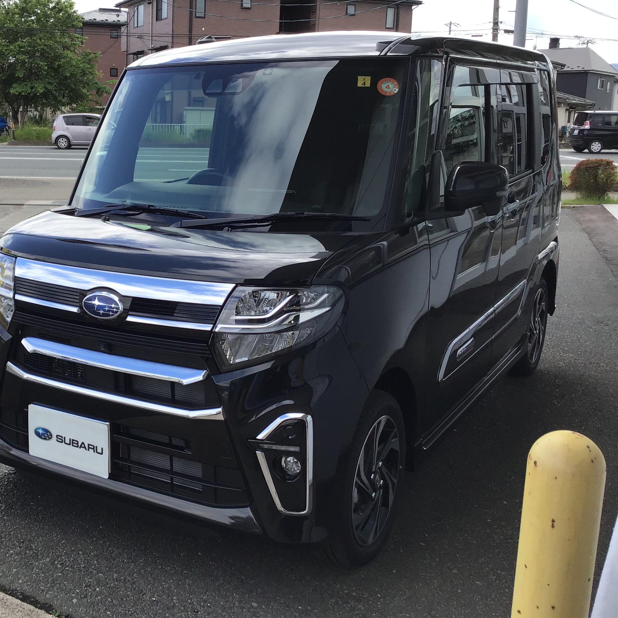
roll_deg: -1.4
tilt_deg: -10.8
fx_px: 848
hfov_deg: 39.0
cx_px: 154
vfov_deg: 40.0
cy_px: 284
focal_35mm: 42
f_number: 2.4
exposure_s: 1/450
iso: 25
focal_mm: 3.3
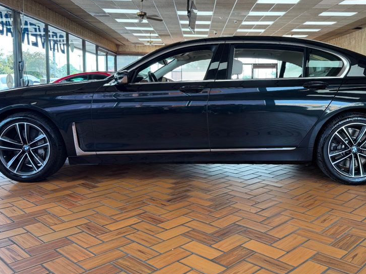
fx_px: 359
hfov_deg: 53.8
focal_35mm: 34
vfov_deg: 41.7
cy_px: 118
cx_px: 210
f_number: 1.78
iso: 80
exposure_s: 1/172
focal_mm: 6.76
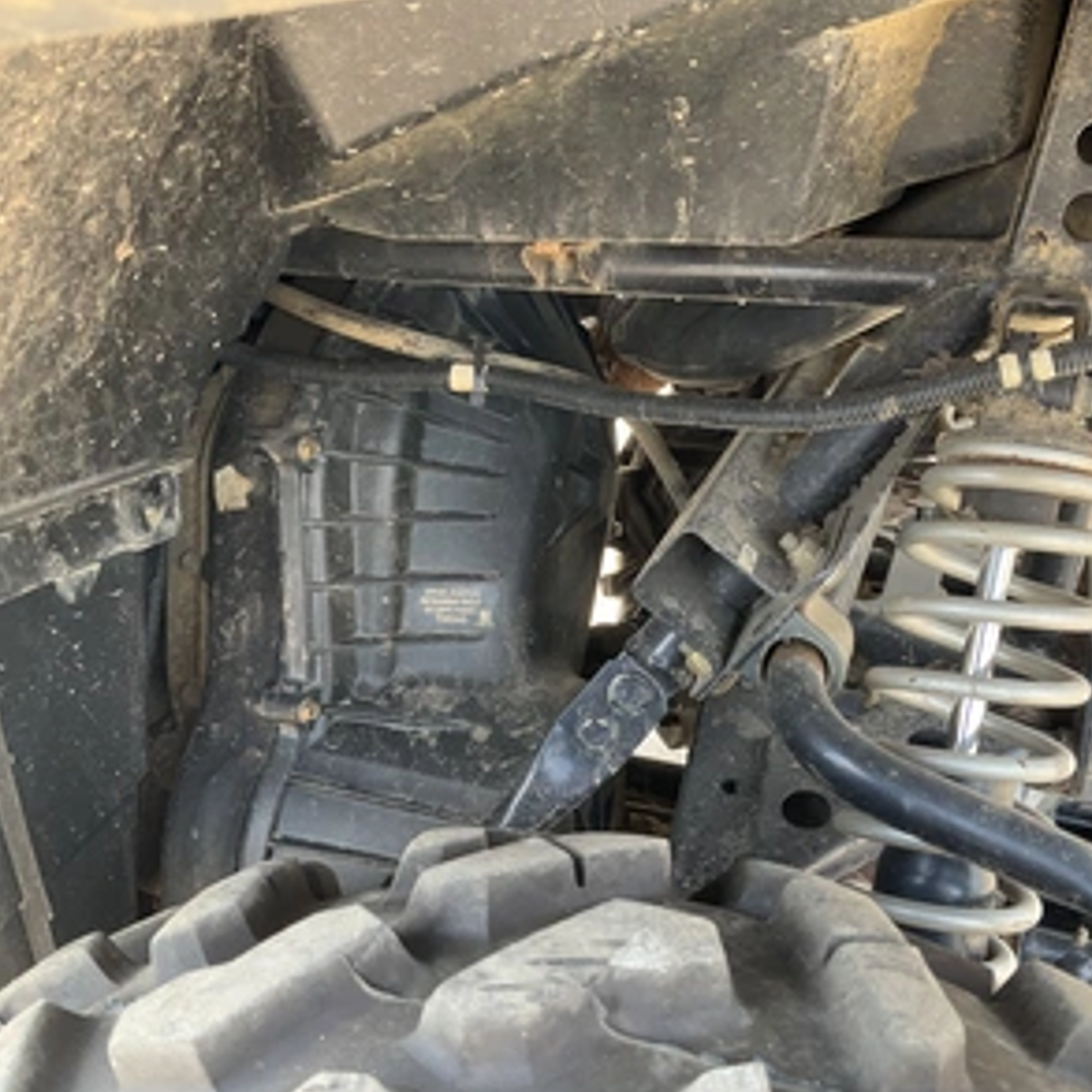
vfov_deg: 47.2
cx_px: 622
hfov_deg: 47.1
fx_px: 1249
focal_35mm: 35
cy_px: 555
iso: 40
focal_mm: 3
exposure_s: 1/122
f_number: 1.8
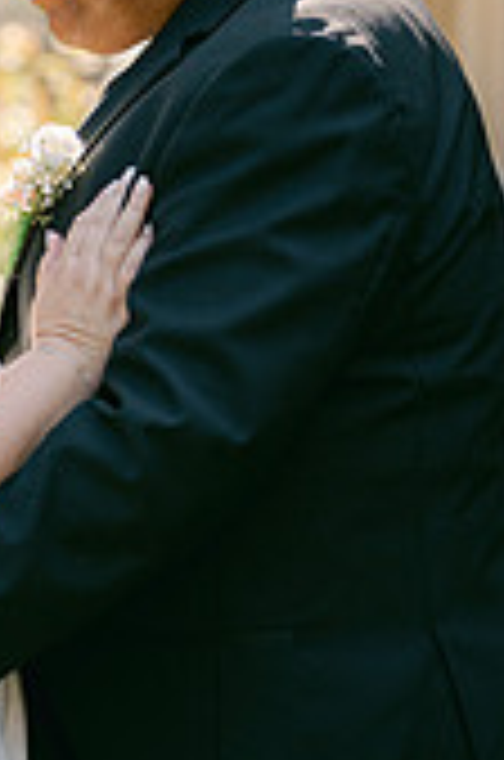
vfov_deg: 15.4
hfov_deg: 10.2
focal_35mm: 133
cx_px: -43
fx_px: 2804
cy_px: 333
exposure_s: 1/1250
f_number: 1.8
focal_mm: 50
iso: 110
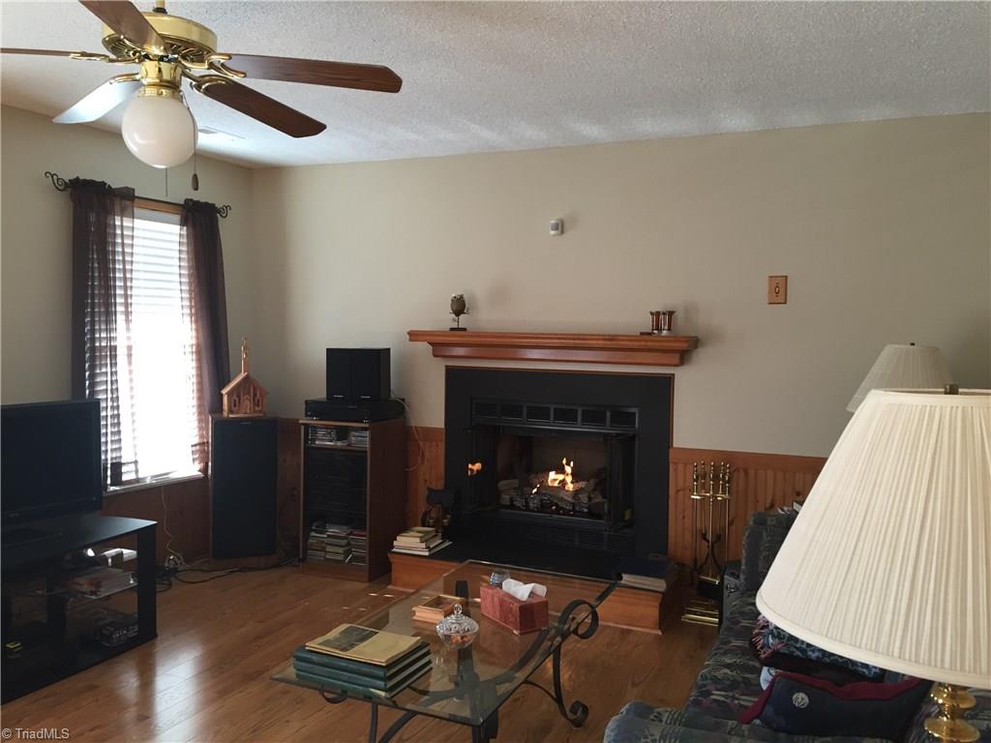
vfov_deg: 48.2
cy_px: 372
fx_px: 830
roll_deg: +0.2
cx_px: 496
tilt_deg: -3.9
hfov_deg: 61.7
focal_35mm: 29
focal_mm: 4.15
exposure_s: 1/30
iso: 40
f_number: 2.2
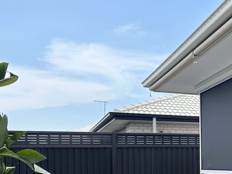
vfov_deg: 24.7
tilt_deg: +2.6
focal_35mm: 58
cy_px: 143
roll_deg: +0.8
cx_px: 248
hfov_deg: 30.2
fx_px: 389
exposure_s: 1/3717
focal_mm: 6.86
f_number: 1.78
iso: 80
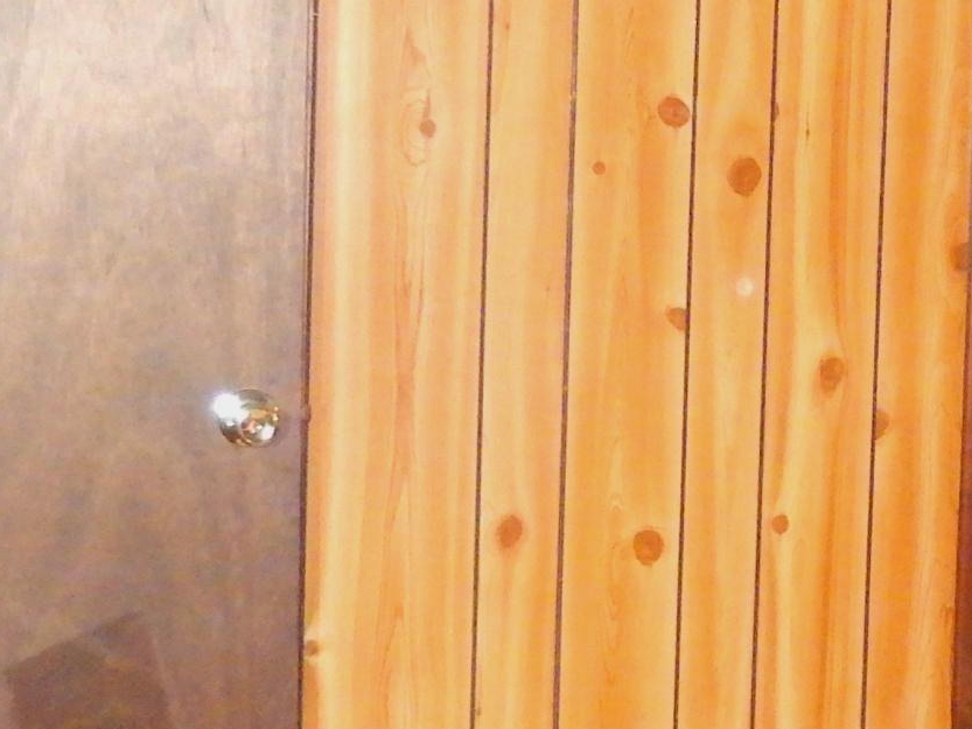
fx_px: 2528
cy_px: 258
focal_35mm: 90
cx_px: 1273
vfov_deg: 16.4
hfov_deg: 19.9
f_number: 3.4
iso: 1600
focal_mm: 4.5
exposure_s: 1/30
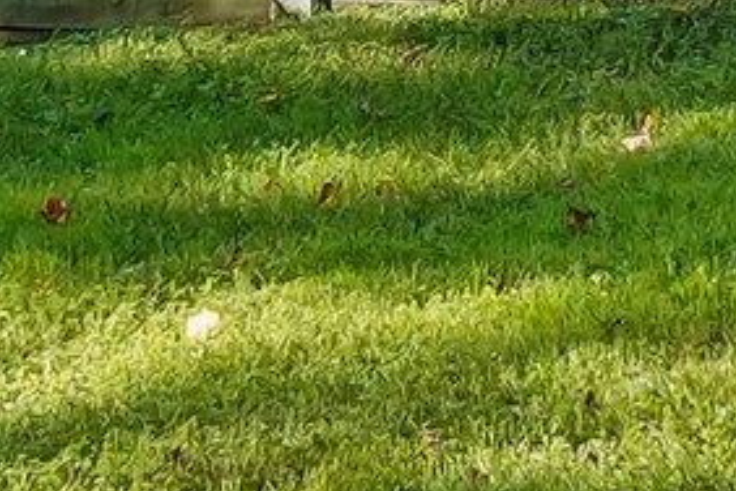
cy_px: -1255
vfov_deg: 6.2
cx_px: 368
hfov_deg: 10.5
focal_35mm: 196
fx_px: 4007
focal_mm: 18
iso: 400
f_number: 8
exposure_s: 1/125
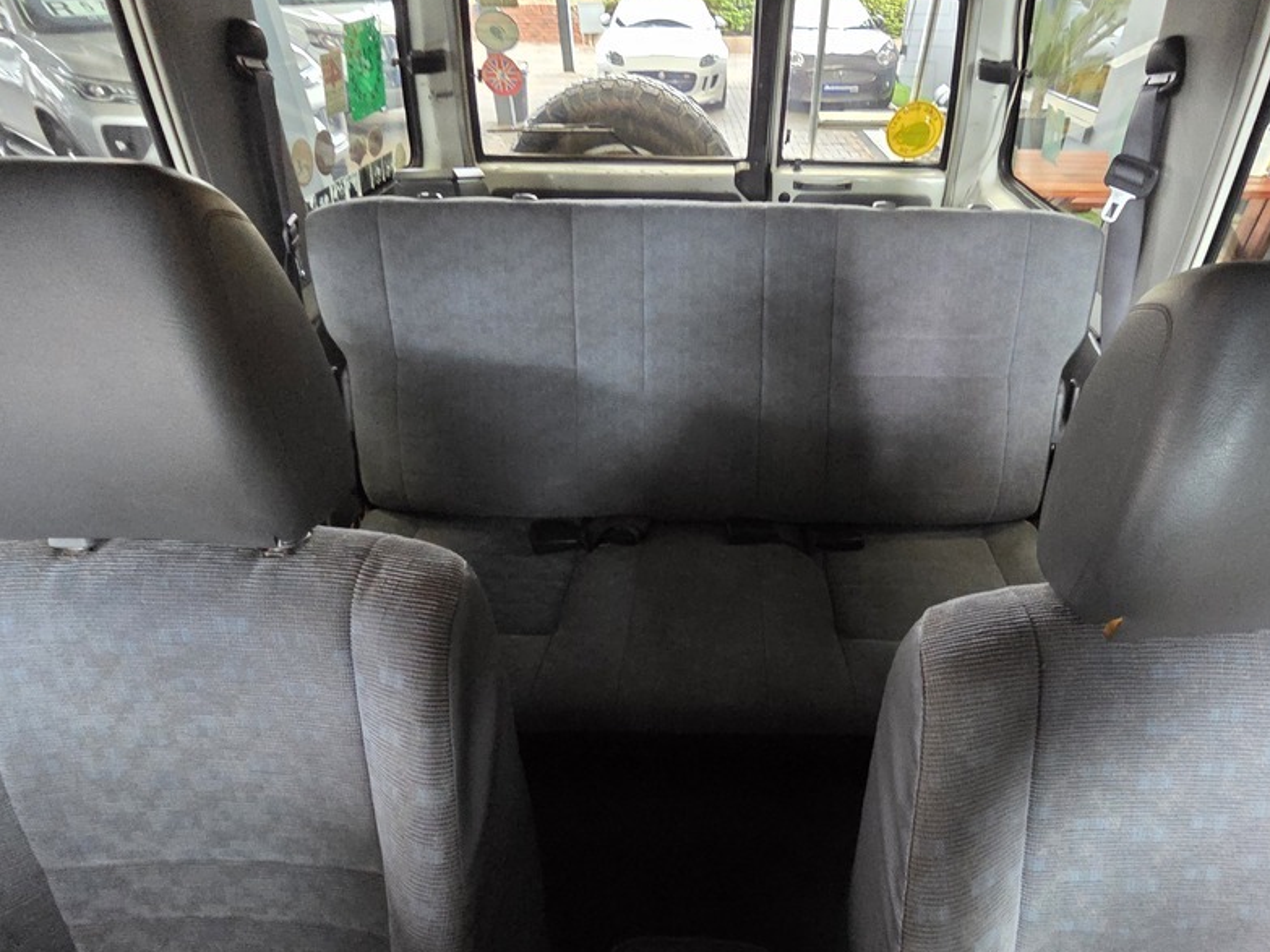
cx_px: 714
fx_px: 624
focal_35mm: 17
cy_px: 495
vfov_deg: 74.7
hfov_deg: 90.6
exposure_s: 1/25
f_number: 2.2
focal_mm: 2.2
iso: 1600
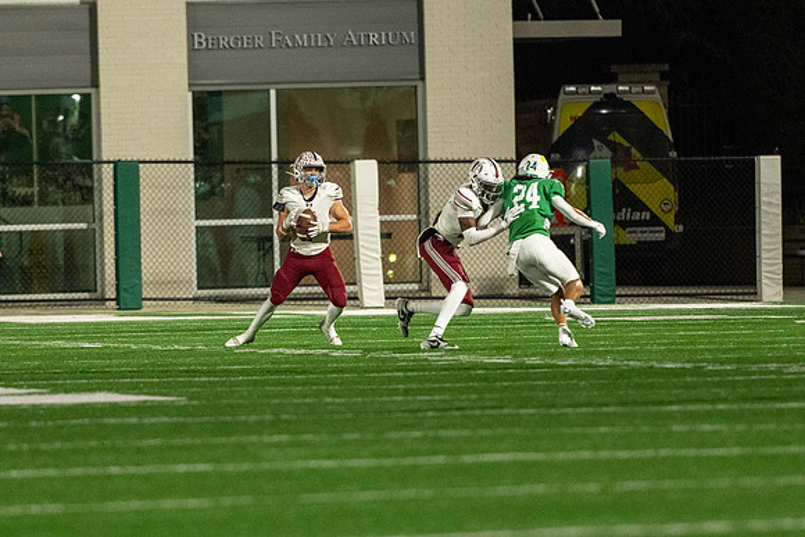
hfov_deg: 4.9
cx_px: 276
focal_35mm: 423
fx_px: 9468
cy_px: 313
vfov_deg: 3.2
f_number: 2.8
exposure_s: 1/800
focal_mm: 200
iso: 5000
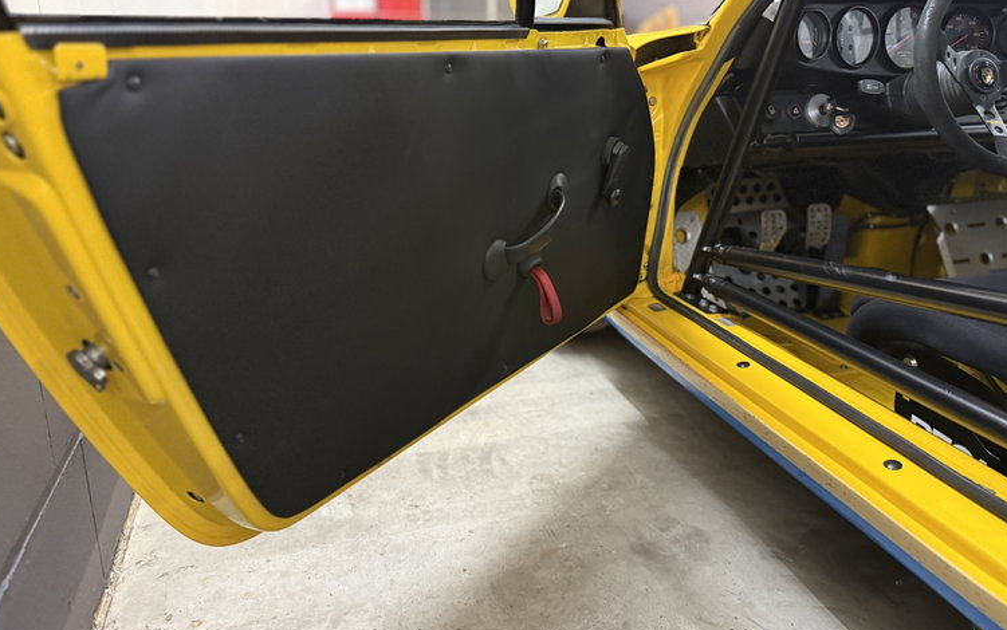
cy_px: 263
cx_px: 496
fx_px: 714
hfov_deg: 70.4
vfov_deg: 47.4
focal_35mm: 26
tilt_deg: -16.0
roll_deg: -0.2
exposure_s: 1/33
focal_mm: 6.76
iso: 640
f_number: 1.78
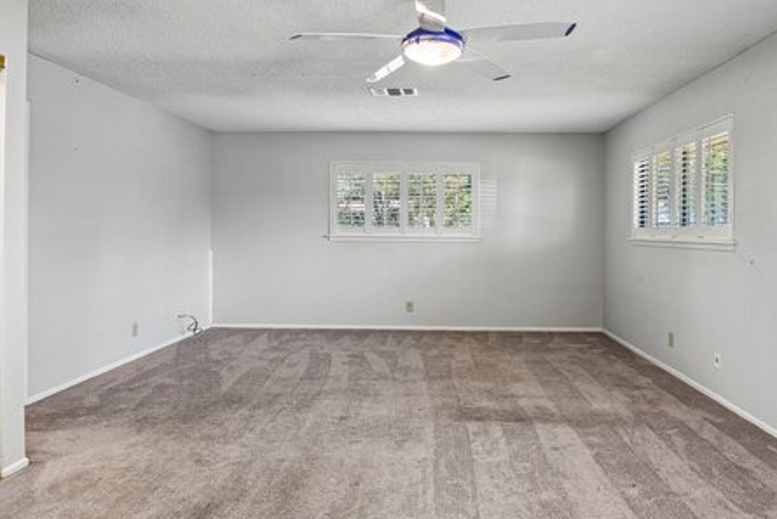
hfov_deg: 75.8
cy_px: 230
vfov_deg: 55.0
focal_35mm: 23
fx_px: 497
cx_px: 431
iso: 720
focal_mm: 16
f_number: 8
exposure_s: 1/15
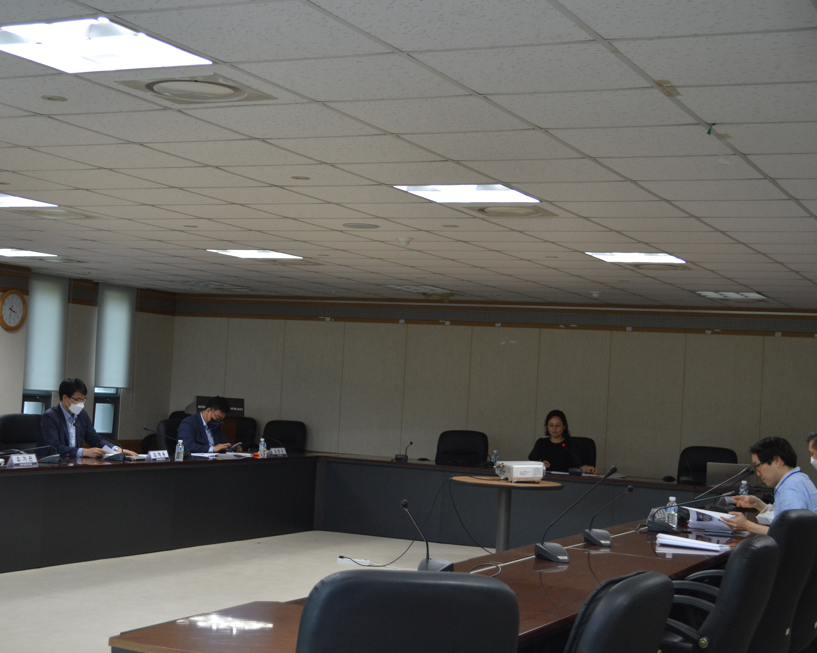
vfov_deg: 27.1
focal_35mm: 56
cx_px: 353
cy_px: 332
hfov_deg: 33.5
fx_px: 1354
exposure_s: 1/60
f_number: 4.8
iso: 720
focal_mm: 32
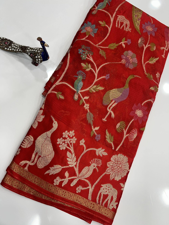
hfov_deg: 53.1
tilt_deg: -68.9
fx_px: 169
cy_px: 112
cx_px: 84
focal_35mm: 26
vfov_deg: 67.3
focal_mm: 5.7
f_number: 1.5
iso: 50
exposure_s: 1/100
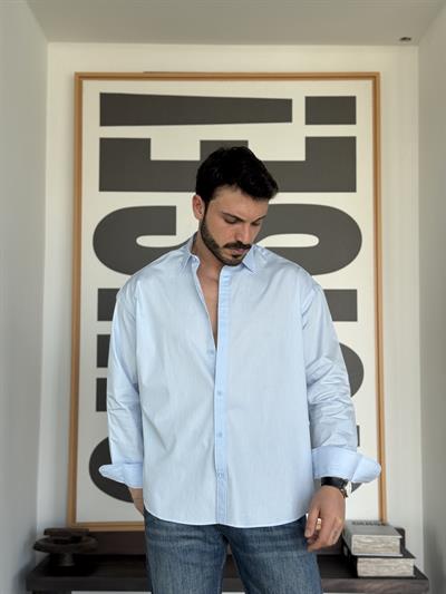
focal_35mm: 48
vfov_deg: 39.6
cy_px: 297
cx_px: 223
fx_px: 824
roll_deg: -0.4
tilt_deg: +4.2
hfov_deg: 30.3
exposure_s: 1/247
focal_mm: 6.76
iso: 80
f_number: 1.78
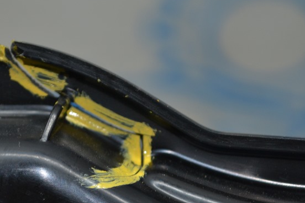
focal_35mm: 153
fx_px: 1296
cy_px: 154
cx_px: 62
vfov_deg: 9.0
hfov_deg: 13.4
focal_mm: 55
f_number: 5.6
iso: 320
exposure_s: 1/60
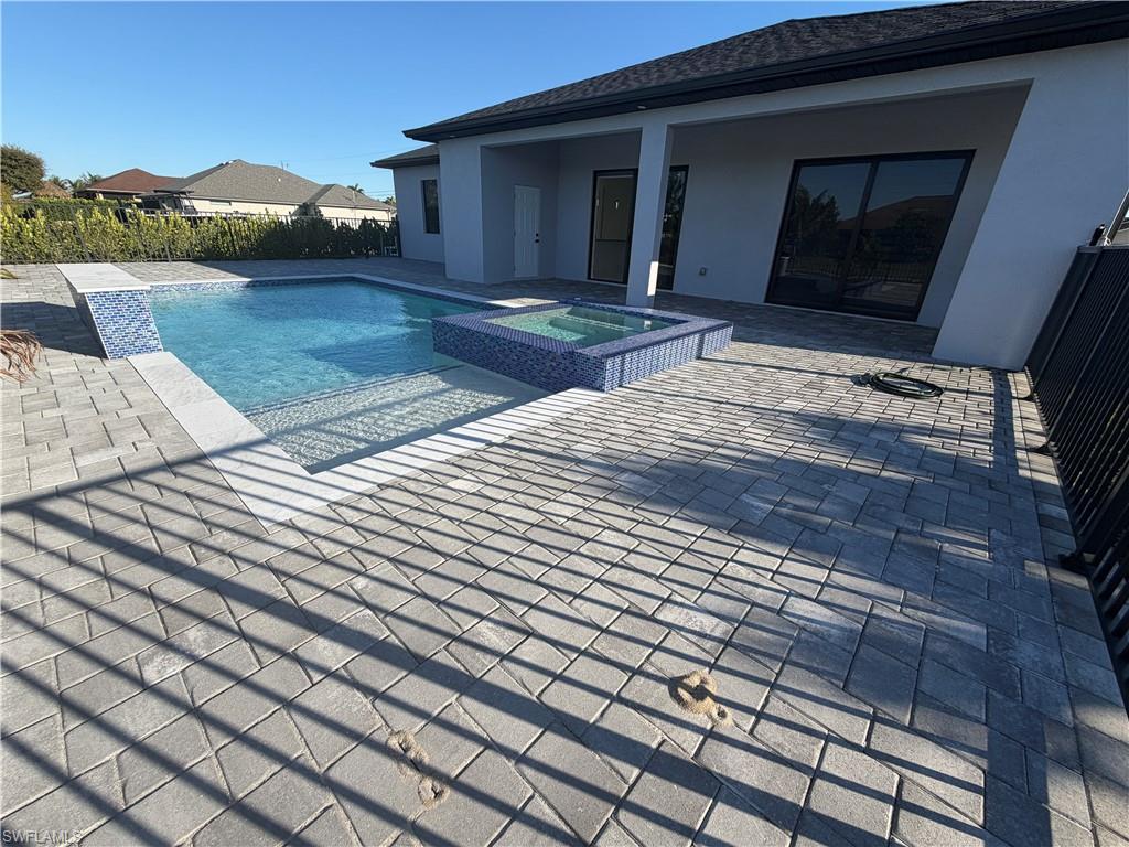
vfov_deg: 85.7
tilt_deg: -21.4
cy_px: 424
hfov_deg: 102.1
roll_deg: -1.5
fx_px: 457
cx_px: 564
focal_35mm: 14
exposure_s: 1/770
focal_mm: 2.22
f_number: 2.2
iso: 25
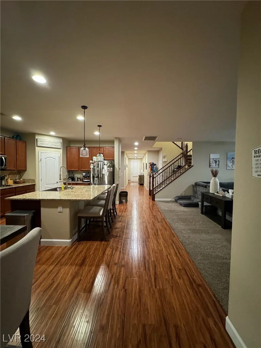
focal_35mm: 14
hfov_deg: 85.7
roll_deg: -0.2
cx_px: 130
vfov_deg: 102.1
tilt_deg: -2.2
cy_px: 174
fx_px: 141
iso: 1000
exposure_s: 1/60
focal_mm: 2.22
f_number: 2.2
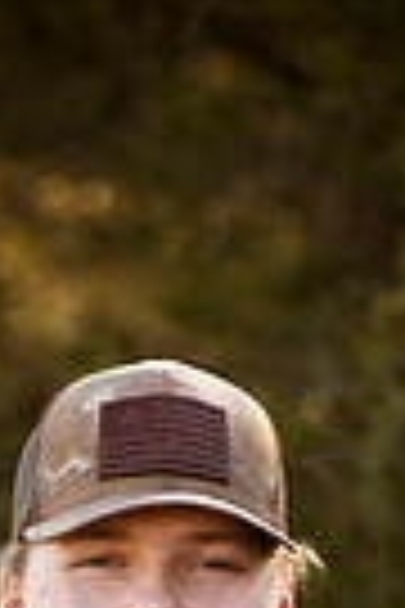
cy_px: 968
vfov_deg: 4.0
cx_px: 189
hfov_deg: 2.7
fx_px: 8707
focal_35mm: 516
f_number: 4
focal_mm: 155
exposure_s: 1/1250
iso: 800
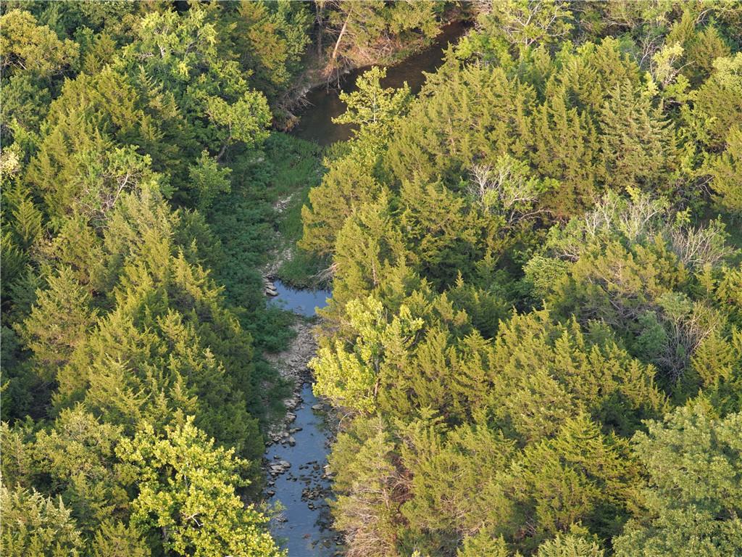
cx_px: 371
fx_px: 3601
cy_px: 278
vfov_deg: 8.8
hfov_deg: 11.8
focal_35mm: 168
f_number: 2.8
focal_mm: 40
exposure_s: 1/120
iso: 100
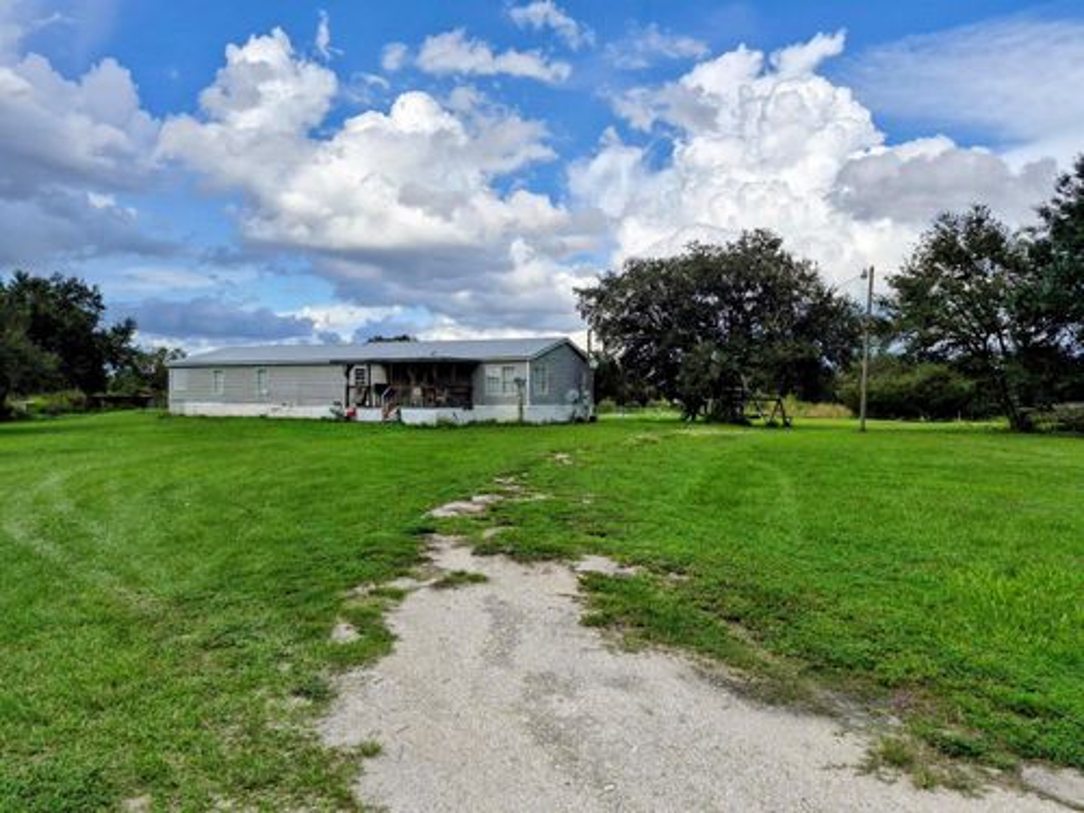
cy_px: 406
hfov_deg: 73.9
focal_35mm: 23
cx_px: 542
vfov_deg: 58.9
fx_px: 720
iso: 64
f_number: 1.8
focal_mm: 5.4
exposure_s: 1/7696
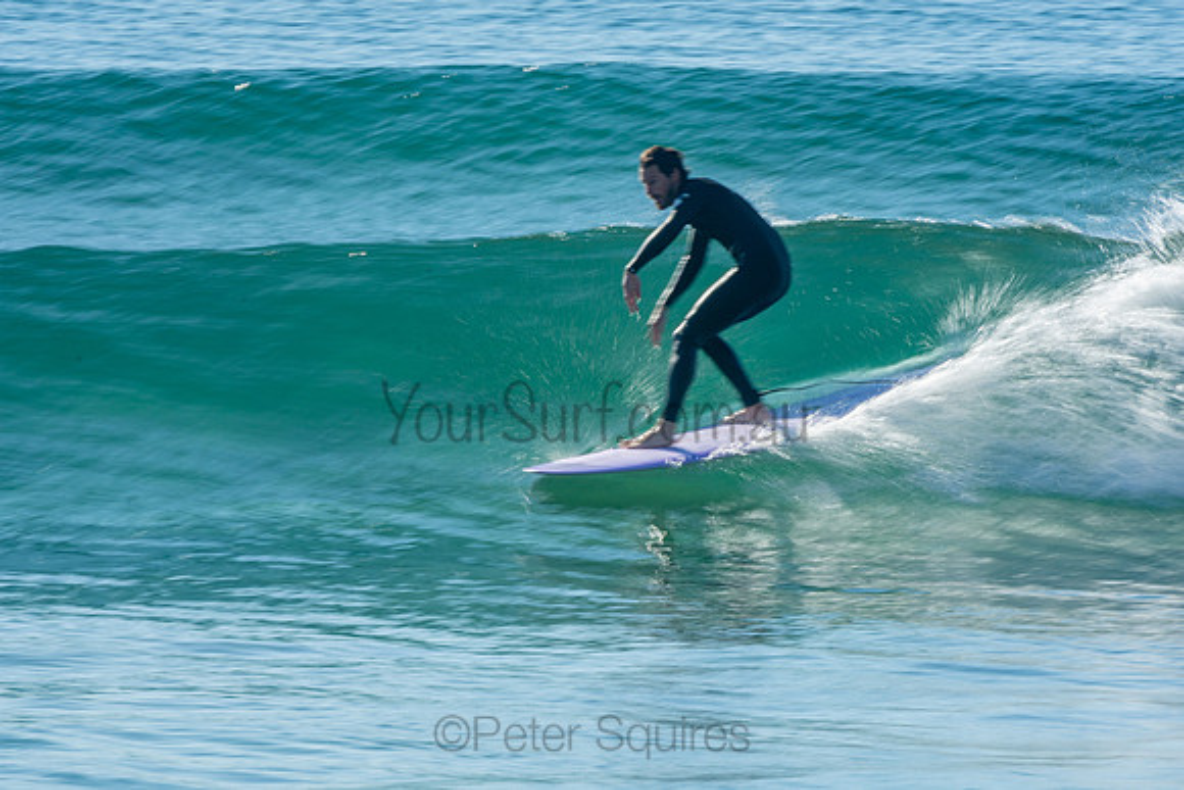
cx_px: 592
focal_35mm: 600
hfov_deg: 3.4
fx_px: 19737
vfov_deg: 2.3
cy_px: 395
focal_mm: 400
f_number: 22
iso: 100
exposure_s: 1/30
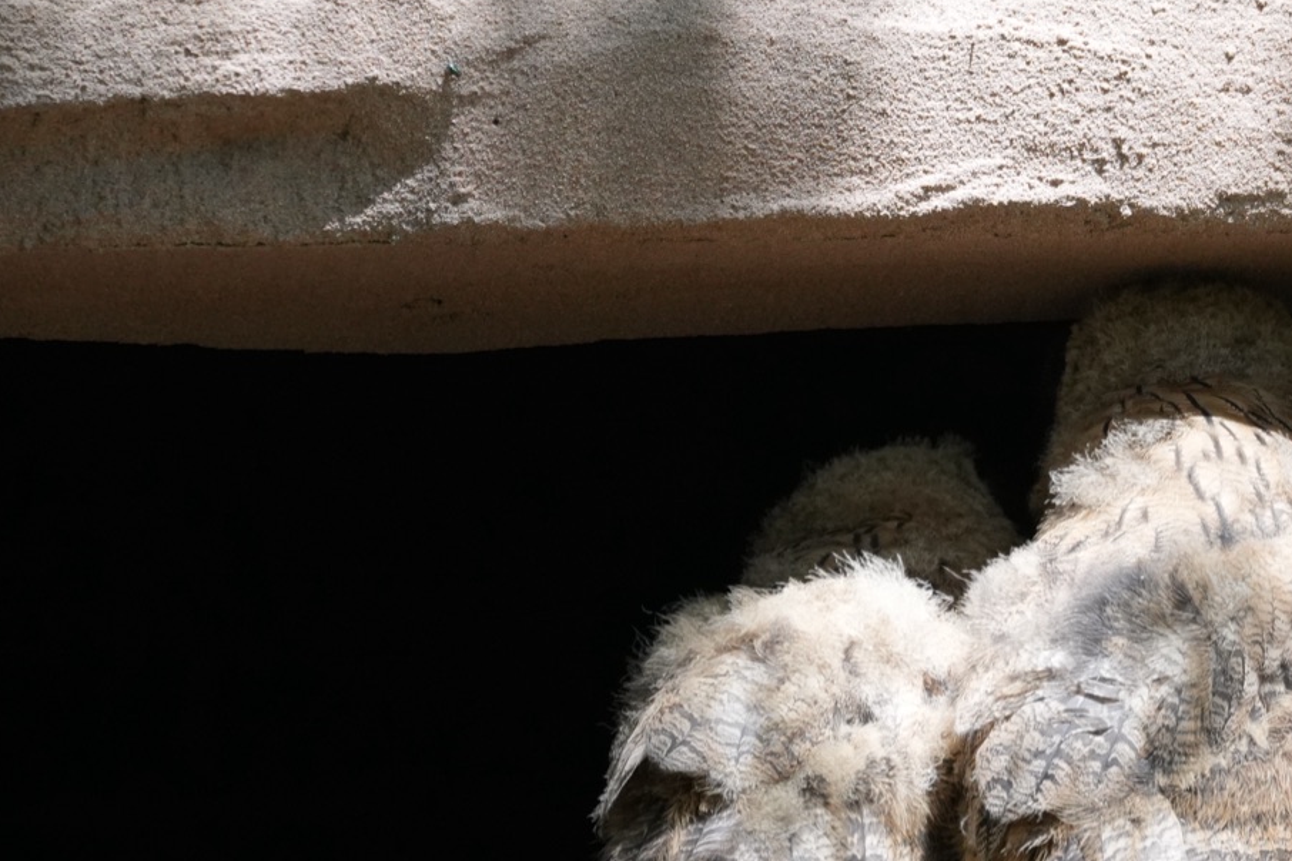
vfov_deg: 2.3
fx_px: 21855
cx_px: 994
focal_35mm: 609
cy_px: 697
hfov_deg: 3.4
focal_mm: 230
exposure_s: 1/800
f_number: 7.1
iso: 1250
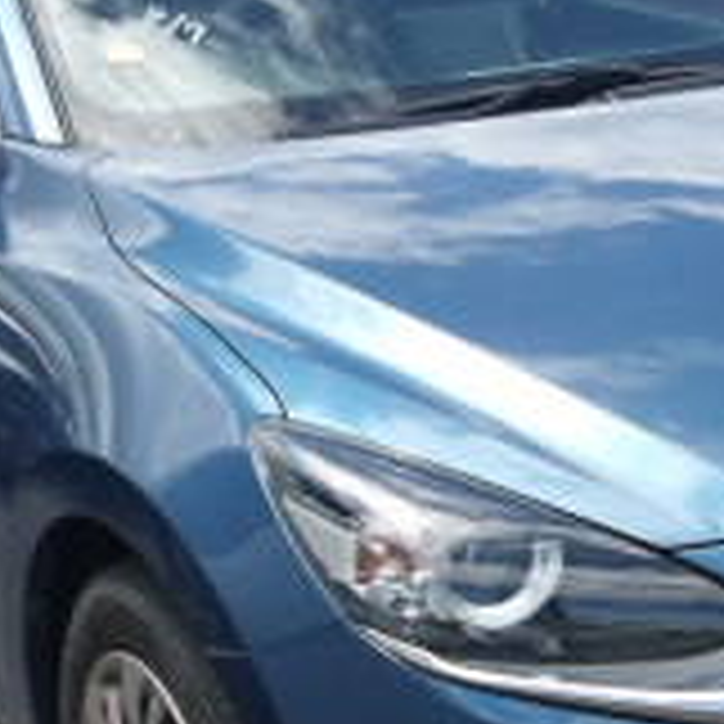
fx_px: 2248
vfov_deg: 18.1
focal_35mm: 95
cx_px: 468
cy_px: 625
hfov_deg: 18.3
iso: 108
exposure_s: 1/60
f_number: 10.4
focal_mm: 4.9
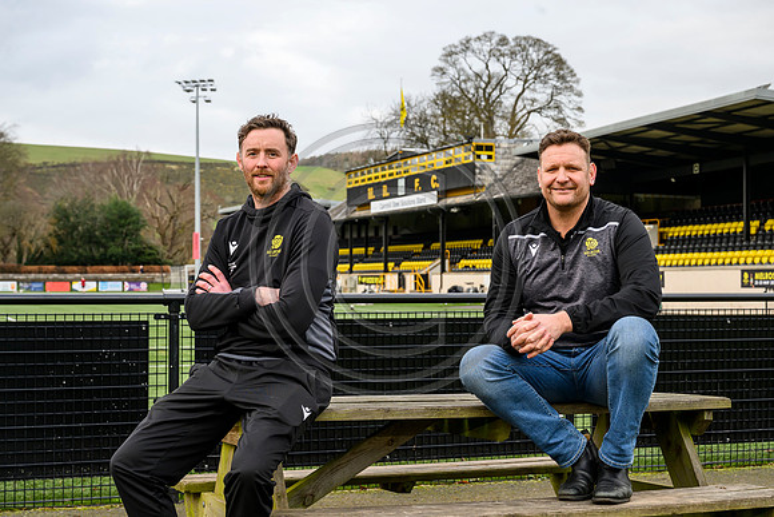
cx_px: 387
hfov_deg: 35.6
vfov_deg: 24.2
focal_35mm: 56
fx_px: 1204
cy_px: 258
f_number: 7.1
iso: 500
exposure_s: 1/200
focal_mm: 56
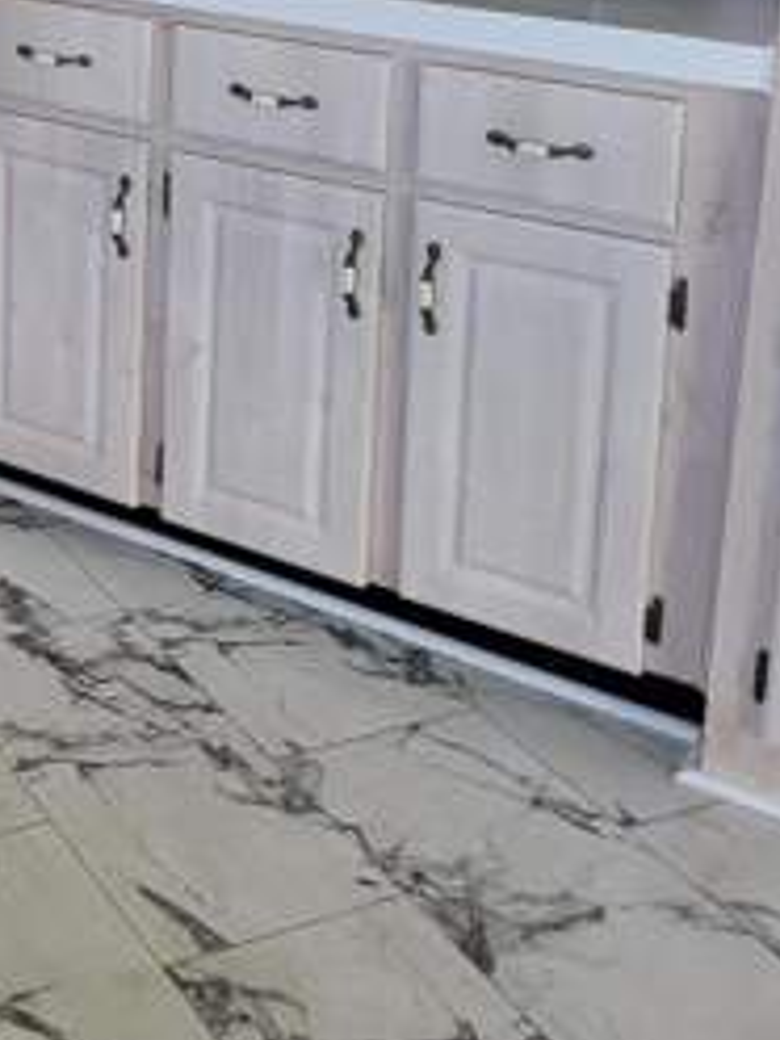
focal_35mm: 62
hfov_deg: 21.7
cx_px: -185
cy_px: -34
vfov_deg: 28.9
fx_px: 1863
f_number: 1.8
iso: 250
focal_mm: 5
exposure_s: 1/120
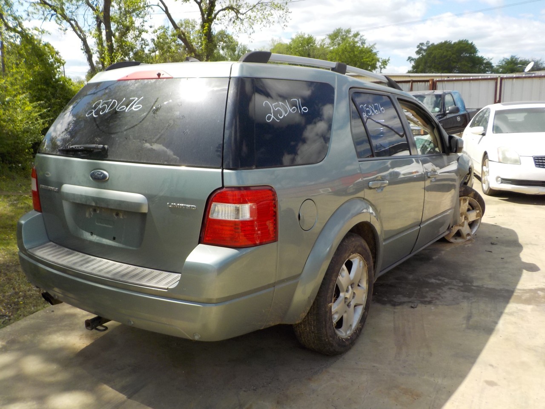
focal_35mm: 30
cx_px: 272
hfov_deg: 60.0
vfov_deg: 46.8
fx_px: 472
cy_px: 204
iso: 125
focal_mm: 4.1
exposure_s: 1/800
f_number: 3.3
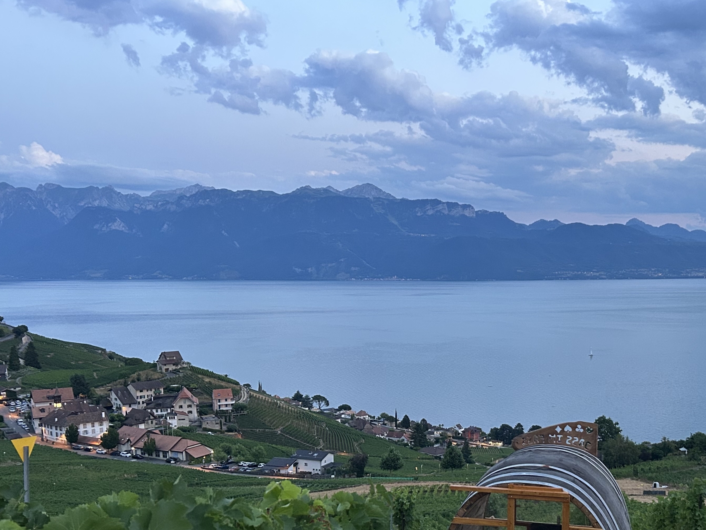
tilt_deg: -8.1
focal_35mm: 39
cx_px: 462
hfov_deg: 47.2
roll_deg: +0.6
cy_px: 391
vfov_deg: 36.1
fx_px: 795
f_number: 1.5
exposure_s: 1/60
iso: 400
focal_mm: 5.7
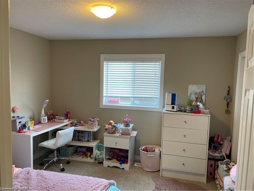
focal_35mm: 26
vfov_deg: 53.1
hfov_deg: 67.3
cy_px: 96
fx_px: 191
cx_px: 127
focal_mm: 4.2
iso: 64
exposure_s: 1/60
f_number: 1.6
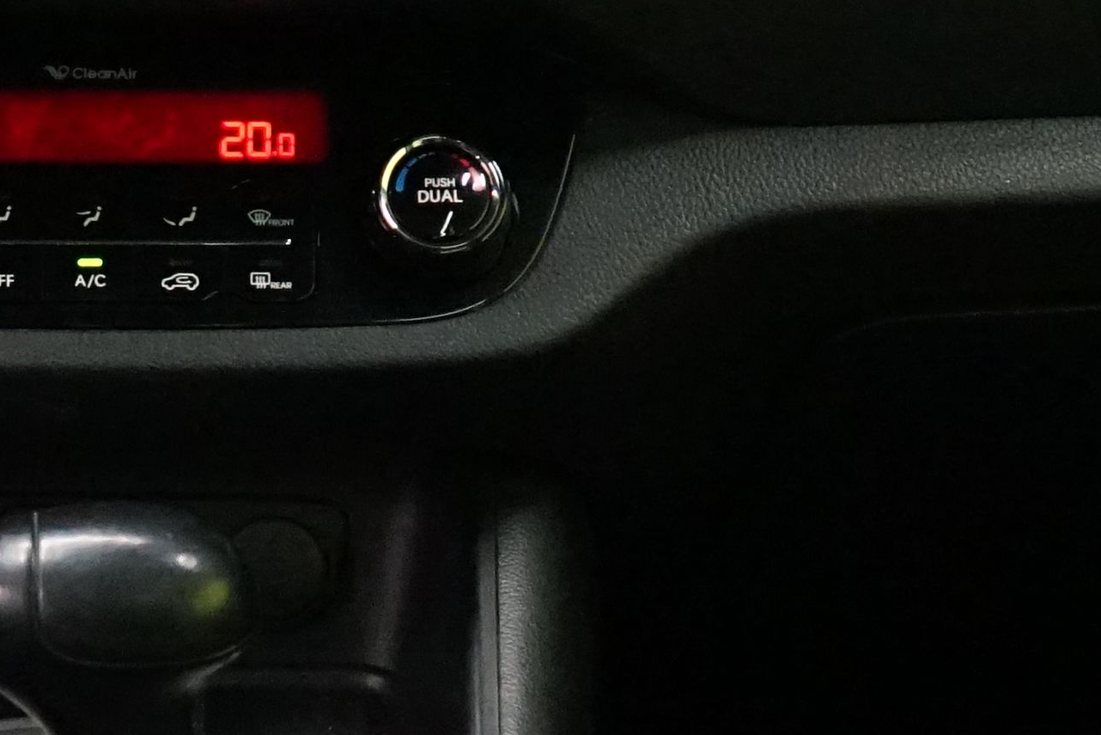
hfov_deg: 15.3
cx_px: -57
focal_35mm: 131
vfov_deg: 10.5
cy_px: 491
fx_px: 4007
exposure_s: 1/100
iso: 6400
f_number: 3.5
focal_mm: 28
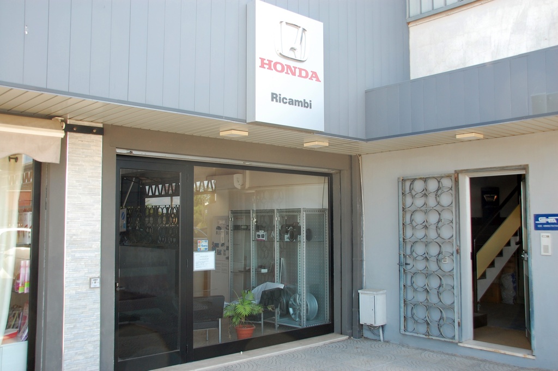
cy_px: 186
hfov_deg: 57.3
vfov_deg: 39.9
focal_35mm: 33
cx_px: 279
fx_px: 511
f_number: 5.6
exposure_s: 1/125
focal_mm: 22
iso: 280
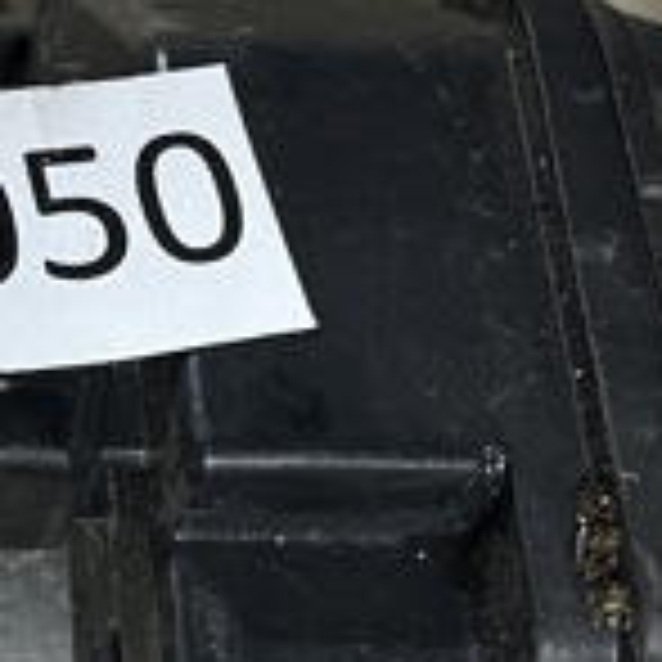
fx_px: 2164
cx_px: -72
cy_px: 286
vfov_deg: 17.4
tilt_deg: -72.1
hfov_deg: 16.8
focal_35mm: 100
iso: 500
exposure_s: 1/42
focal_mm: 5.7
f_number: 1.5
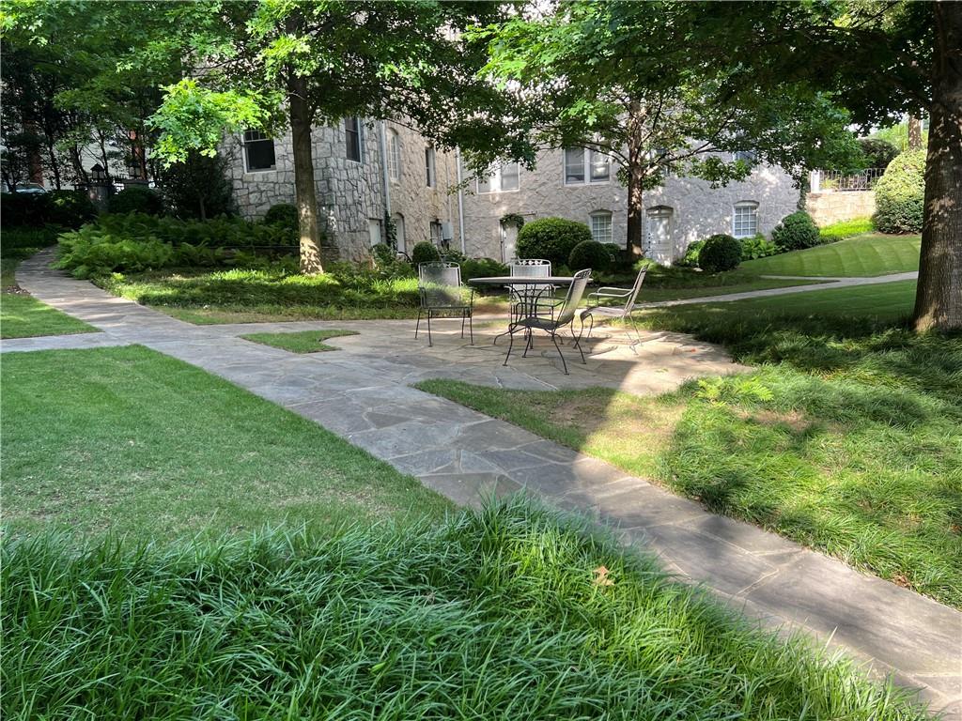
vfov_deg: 53.1
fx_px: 723
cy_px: 360
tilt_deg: -8.7
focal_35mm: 26
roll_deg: +2.7
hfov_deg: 67.3
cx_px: 481
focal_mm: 5.7
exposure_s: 1/173
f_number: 1.5
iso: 40
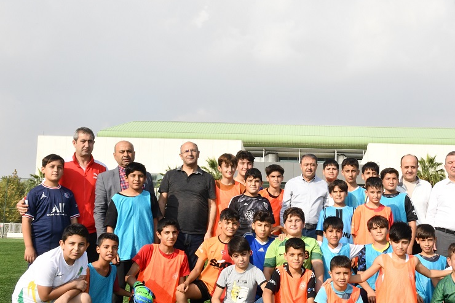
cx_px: 307
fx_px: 632
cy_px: 170
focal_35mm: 50
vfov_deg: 27.0
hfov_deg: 39.1
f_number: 22
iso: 1600
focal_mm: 32
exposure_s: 1/250
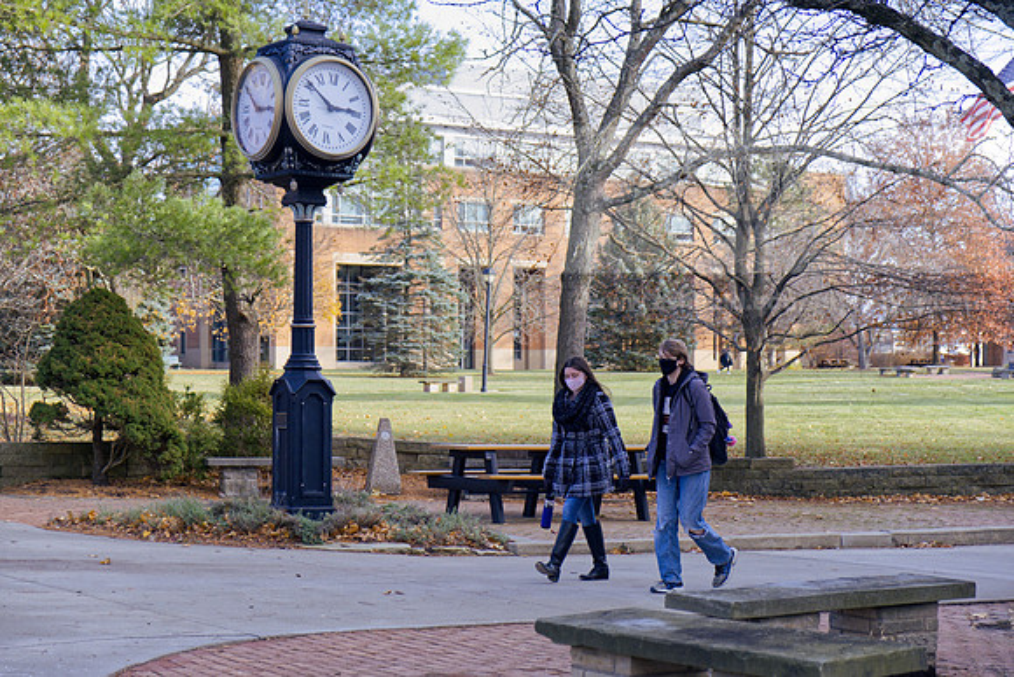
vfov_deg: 18.7
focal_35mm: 73
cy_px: 338
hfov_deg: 27.7
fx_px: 2057
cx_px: 507
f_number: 4
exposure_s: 1/500
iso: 800
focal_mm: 48.4
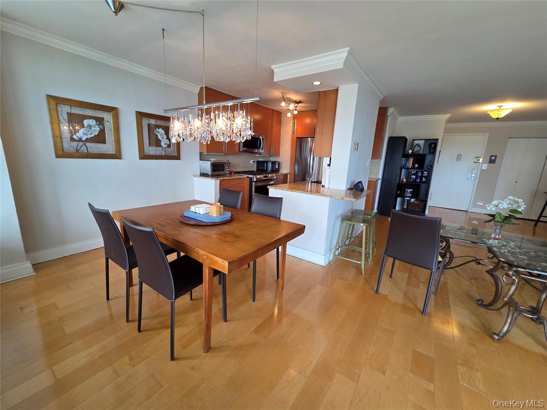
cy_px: 205
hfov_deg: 106.2
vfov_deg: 89.9
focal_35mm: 13
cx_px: 274
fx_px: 205
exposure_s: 1/60
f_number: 2.2
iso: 160
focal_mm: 2.2
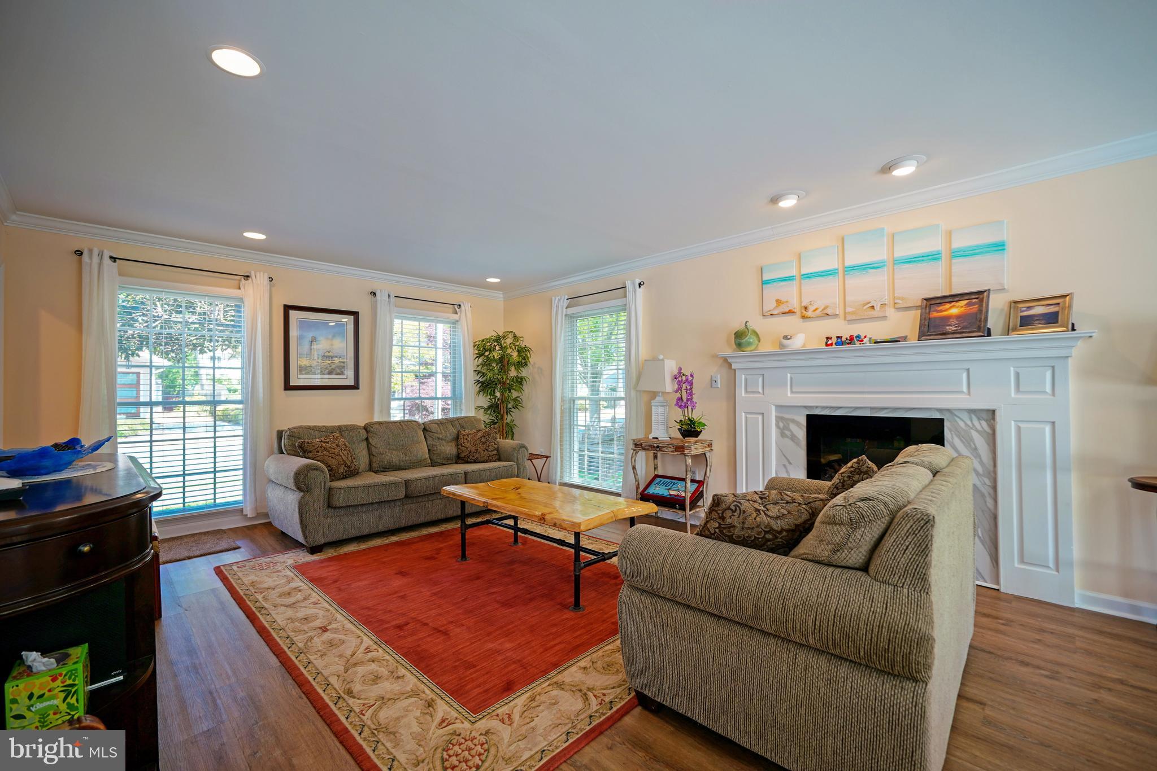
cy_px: 386
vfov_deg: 77.3
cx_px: 578
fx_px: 482
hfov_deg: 100.4
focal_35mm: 15
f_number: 2.8
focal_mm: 10
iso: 100
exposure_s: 1/30
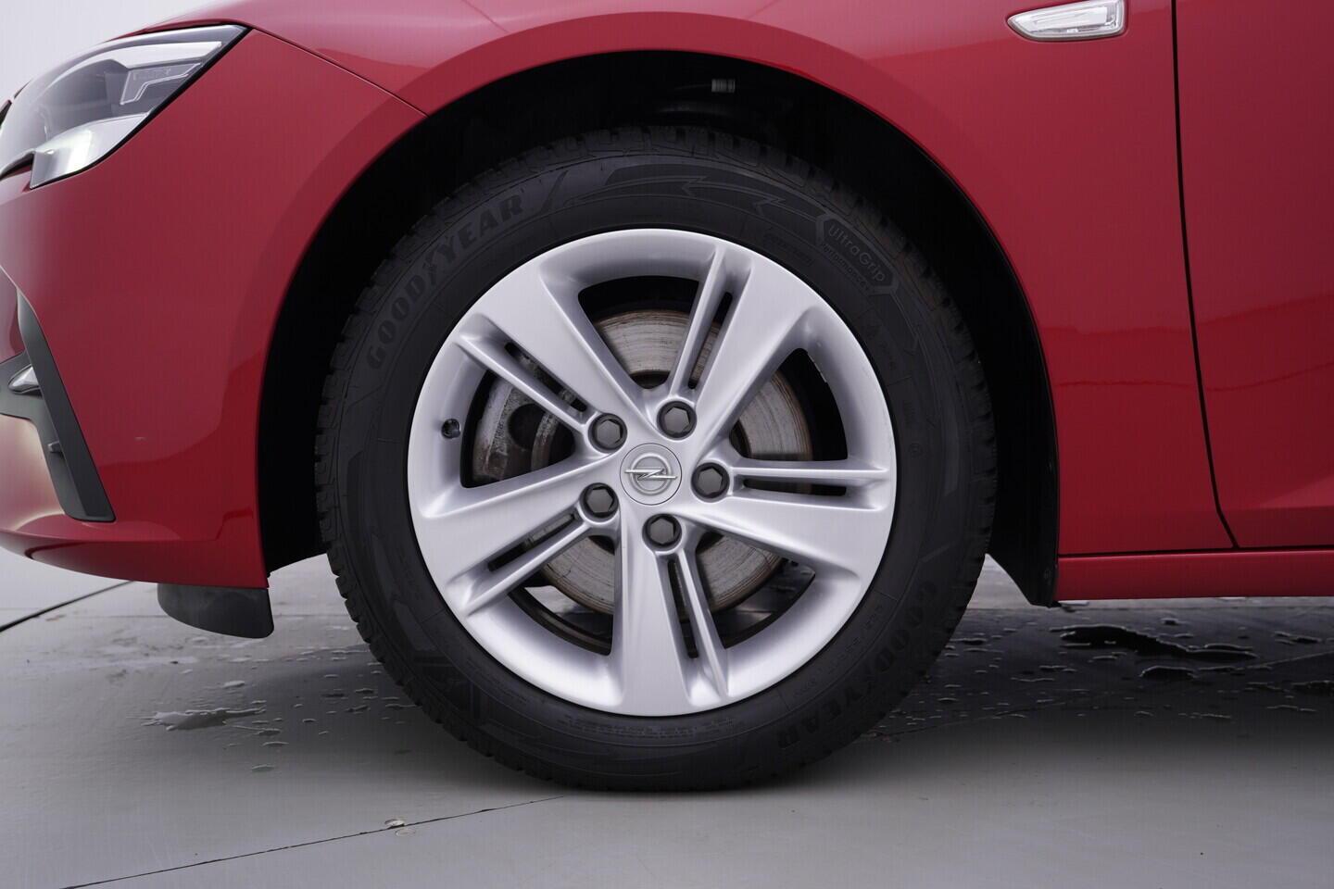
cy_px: 444
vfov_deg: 36.9
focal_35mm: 36
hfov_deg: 53.1
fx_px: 1334
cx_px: 667
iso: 125
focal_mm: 24
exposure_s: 1/80
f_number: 4
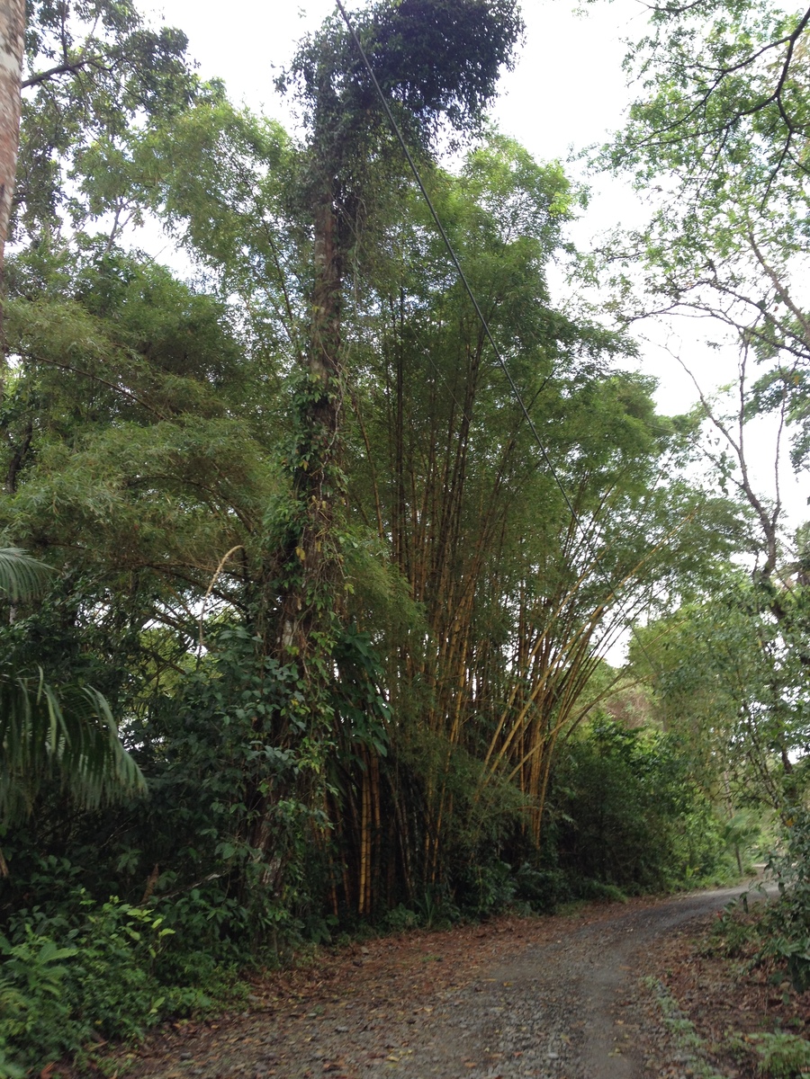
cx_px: 405
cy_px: 540
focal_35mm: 35
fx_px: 1092
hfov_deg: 40.7
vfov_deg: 52.6
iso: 50
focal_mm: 4.28
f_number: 2.4
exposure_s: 1/130
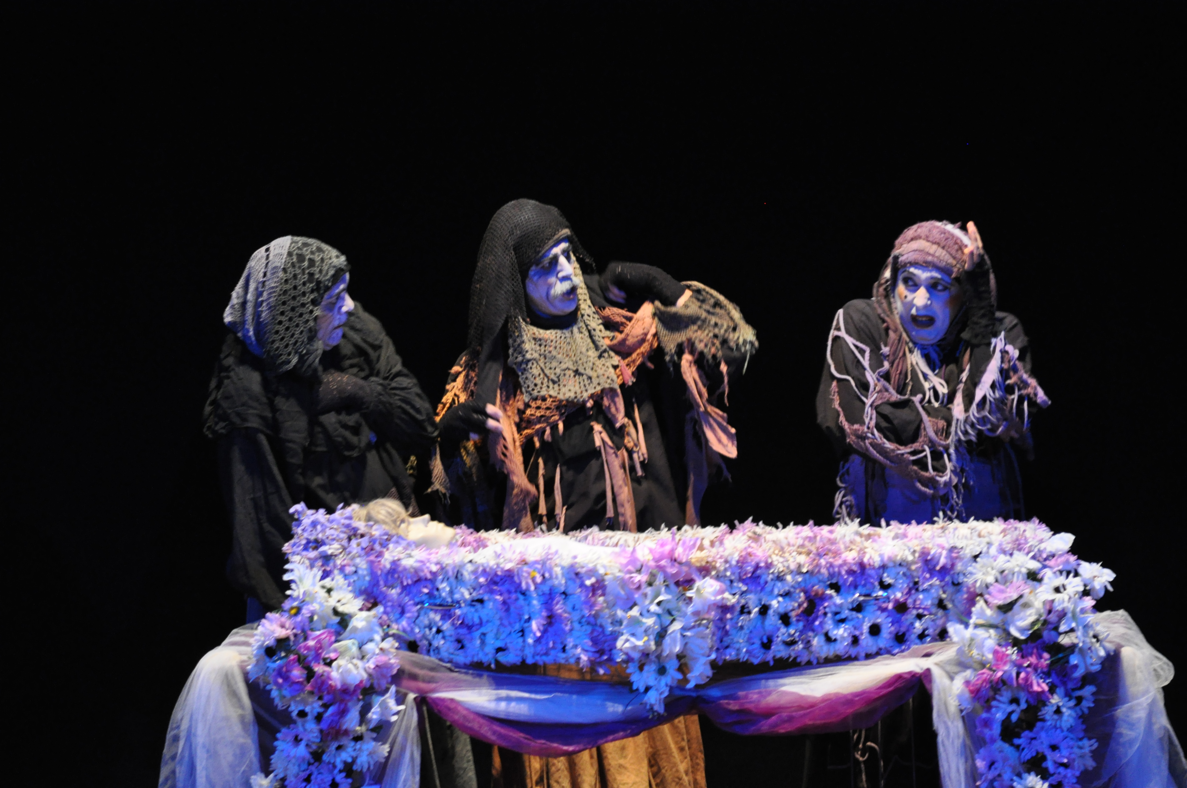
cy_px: 394
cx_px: 594
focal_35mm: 330
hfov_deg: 6.3
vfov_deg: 4.2
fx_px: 10868
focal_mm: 220
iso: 1600
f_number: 5.6
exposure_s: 1/40
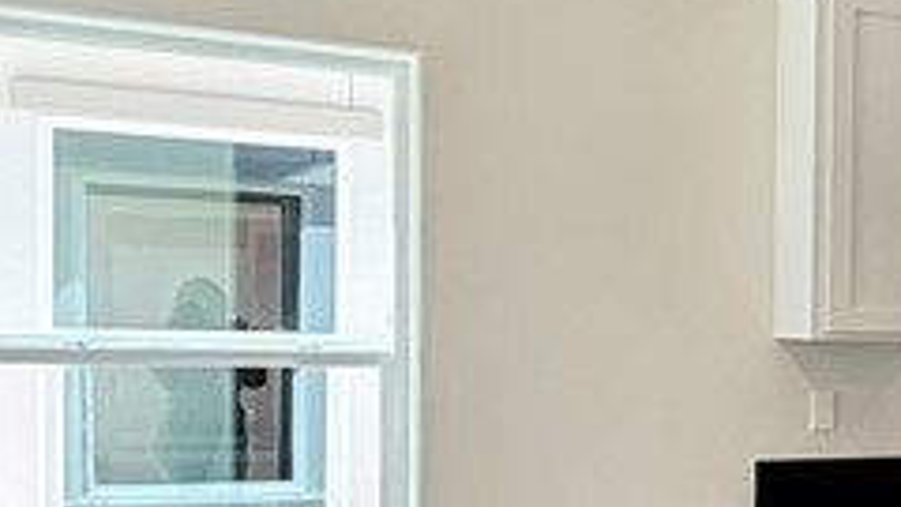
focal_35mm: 65
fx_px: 1553
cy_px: 394
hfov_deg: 25.3
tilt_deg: -1.1
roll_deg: -0.8
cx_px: 1314
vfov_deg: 18.4
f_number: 2.2
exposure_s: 1/120
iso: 160
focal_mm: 2.22
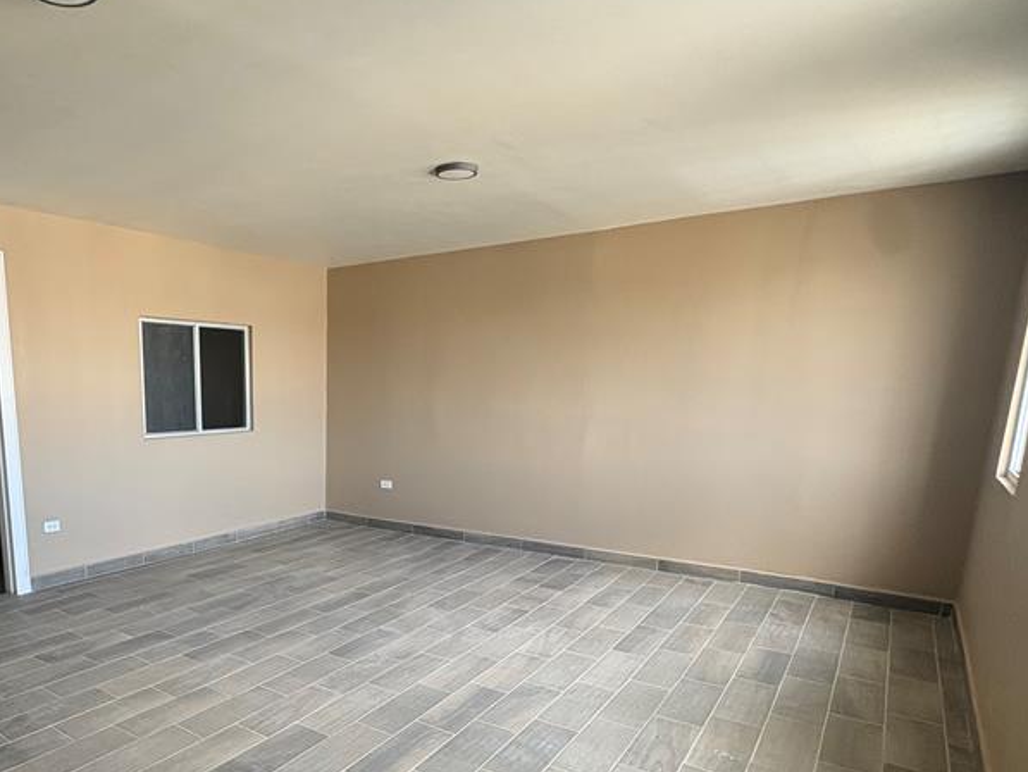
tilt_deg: -10.7
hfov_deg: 68.1
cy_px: 529
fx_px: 713
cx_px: 289
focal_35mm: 24
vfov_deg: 55.4
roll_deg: +0.1
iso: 200
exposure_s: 1/99
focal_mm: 2.22
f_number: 2.2
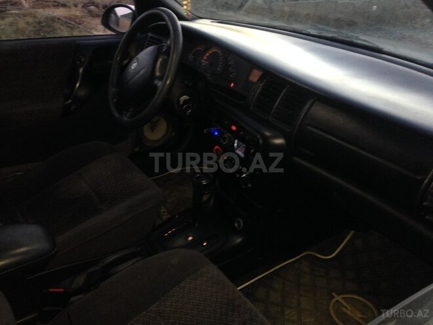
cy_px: 162
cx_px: 216
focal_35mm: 33
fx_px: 413
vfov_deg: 42.9
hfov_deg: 55.4
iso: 200
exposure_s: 1/16
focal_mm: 4.12
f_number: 2.4
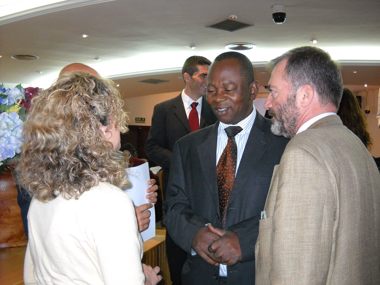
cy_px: 142
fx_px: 450
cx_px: 190
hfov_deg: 45.8
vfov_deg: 35.1
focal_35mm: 41
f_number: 3.1
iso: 417
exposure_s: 1/30
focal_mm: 6.72
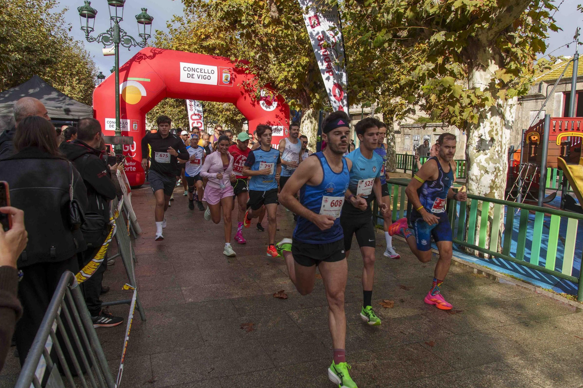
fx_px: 421
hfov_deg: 69.4
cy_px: 190
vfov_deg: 49.5
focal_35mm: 26
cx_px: 301
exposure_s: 1/640
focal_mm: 16
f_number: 5
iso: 125
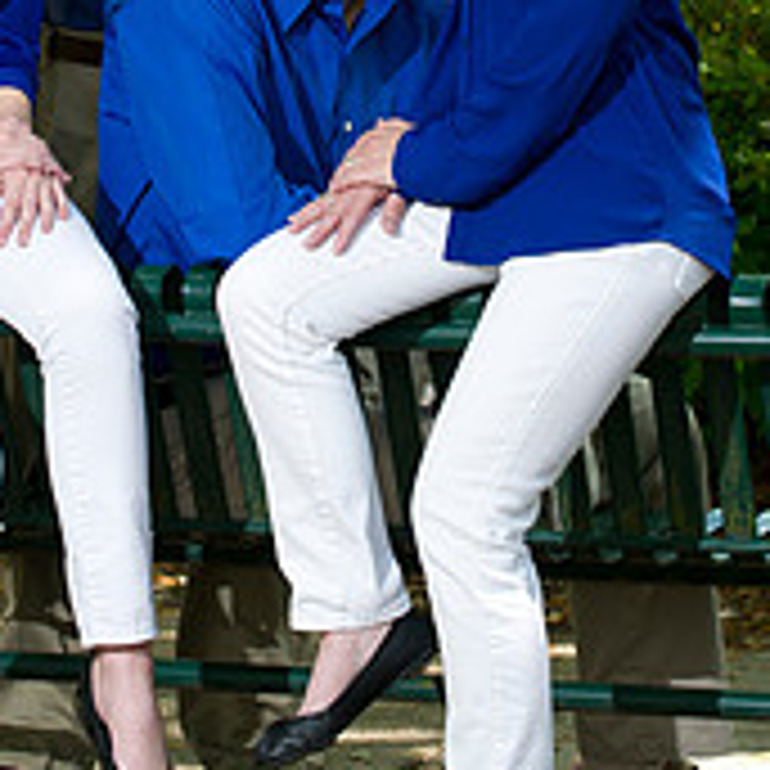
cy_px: 23
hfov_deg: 8.0
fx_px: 5511
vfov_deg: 8.0
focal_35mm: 219
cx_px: 299
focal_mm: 98
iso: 320
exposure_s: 1/200
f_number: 4.5
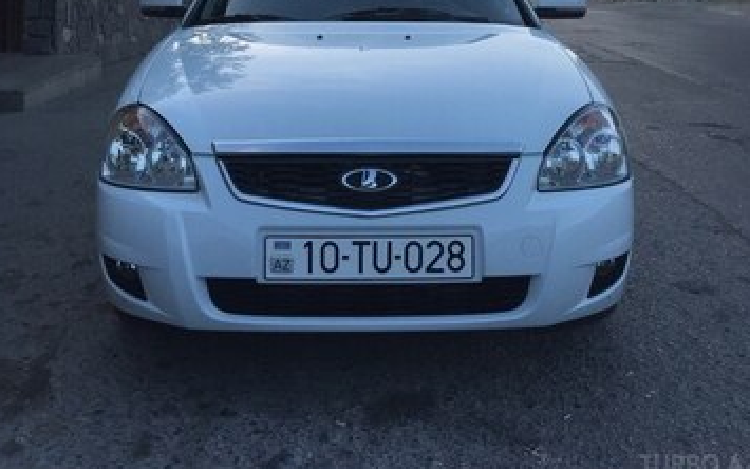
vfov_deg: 27.6
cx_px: 374
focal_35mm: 43
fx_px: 879
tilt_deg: -2.7
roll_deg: -3.0
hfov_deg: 46.2
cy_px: -32
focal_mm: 4.15
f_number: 2.2
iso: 50
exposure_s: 1/100
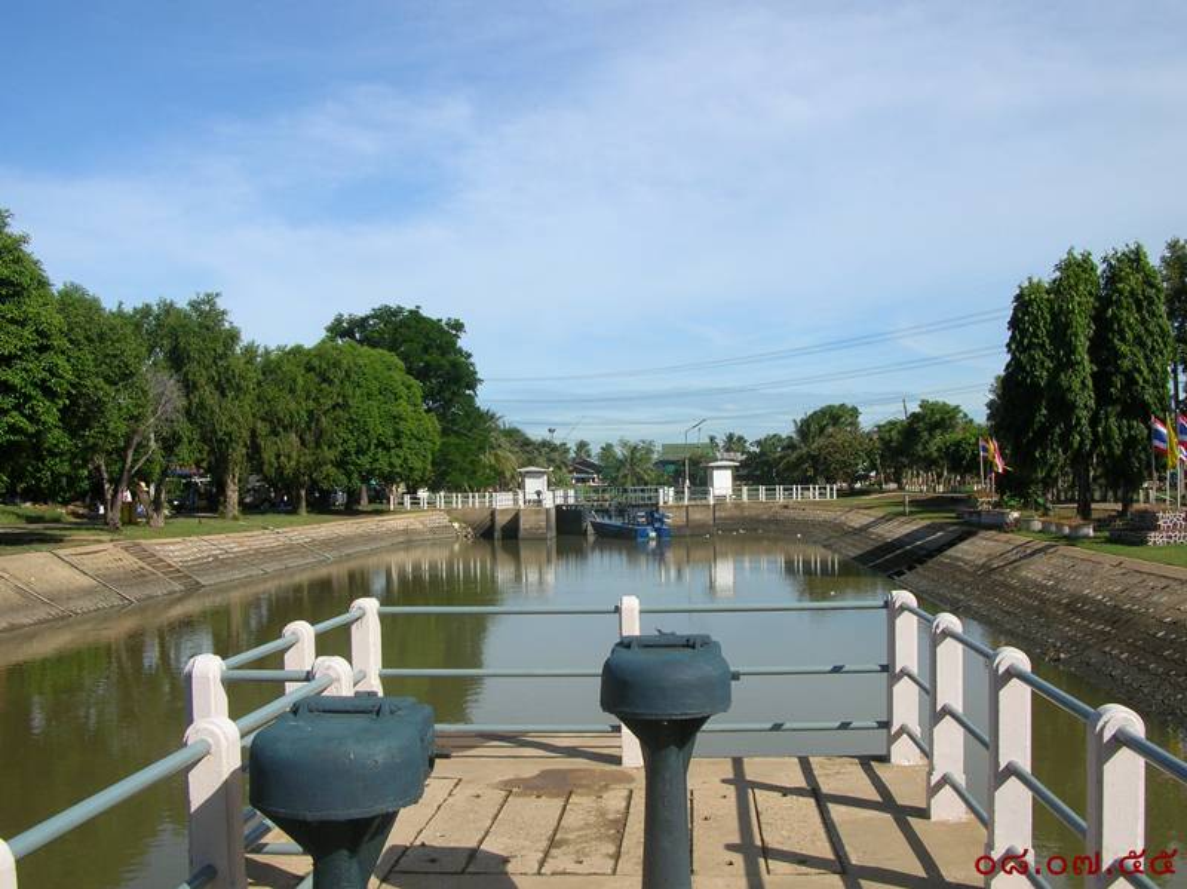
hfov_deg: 52.7
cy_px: 444
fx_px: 1199
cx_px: 594
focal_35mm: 35
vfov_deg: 40.7
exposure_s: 1/346
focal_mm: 5.8
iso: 50
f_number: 5.6
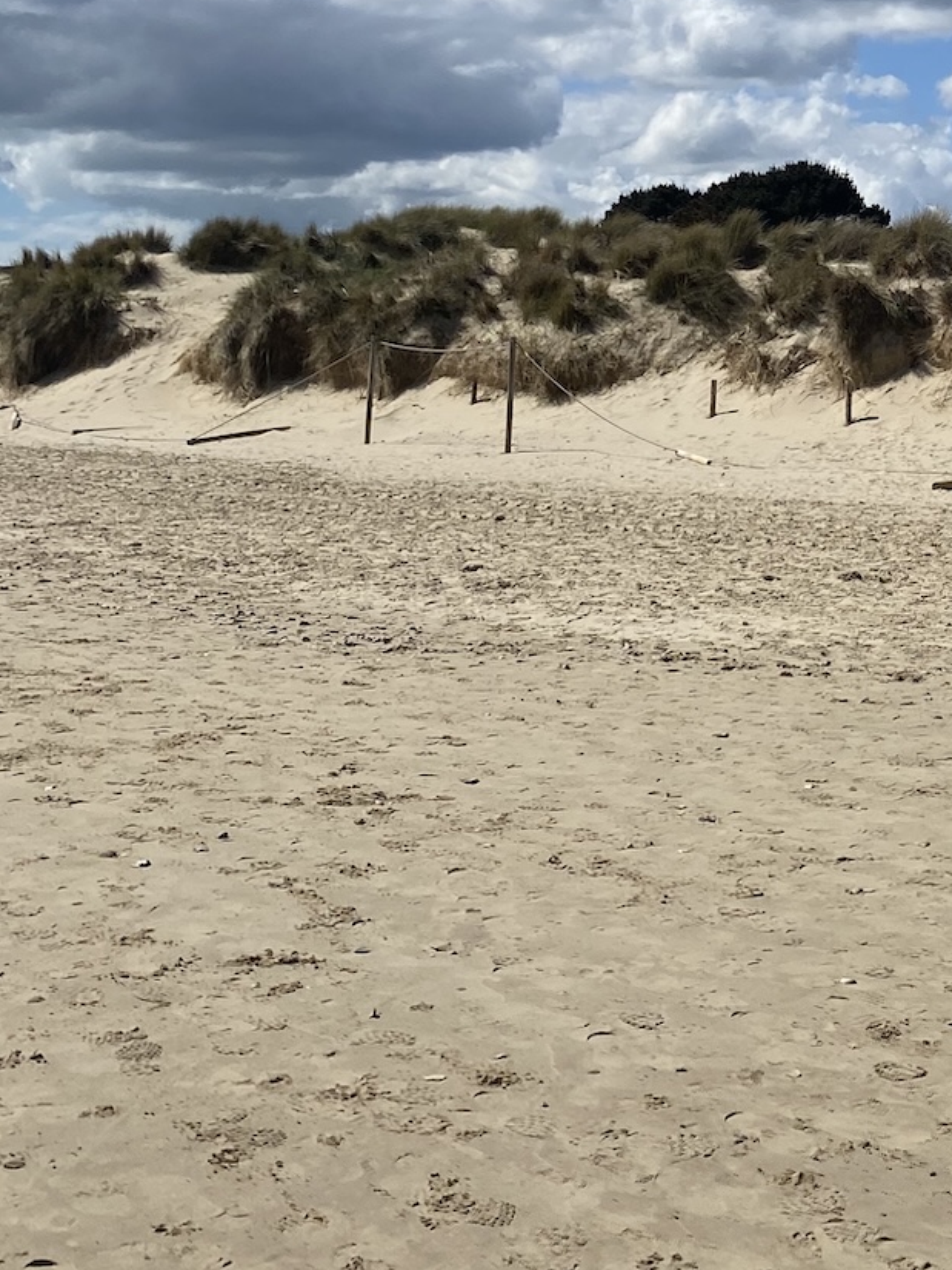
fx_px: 2310
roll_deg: -2.5
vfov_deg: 28.9
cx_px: 904
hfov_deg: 22.6
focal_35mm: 63
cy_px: 26
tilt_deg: +8.8
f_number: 1.8
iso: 32
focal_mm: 4.25
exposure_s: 1/7194
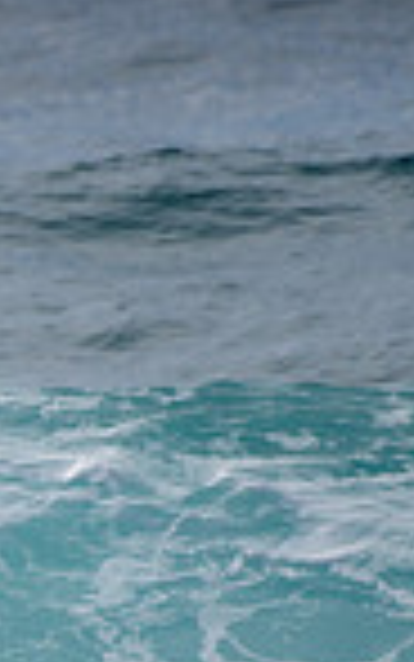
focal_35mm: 2462
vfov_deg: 0.9
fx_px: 44402
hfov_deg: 0.5
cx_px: -1083
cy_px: 681
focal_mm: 500
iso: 100
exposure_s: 1/2000
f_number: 5.6
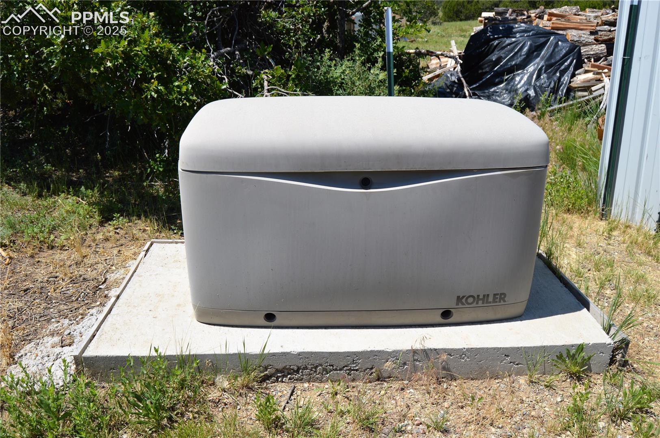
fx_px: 549
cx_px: 330
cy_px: 219
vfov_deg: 43.5
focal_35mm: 30
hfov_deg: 62.0
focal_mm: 20
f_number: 8
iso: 100
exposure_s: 1/250
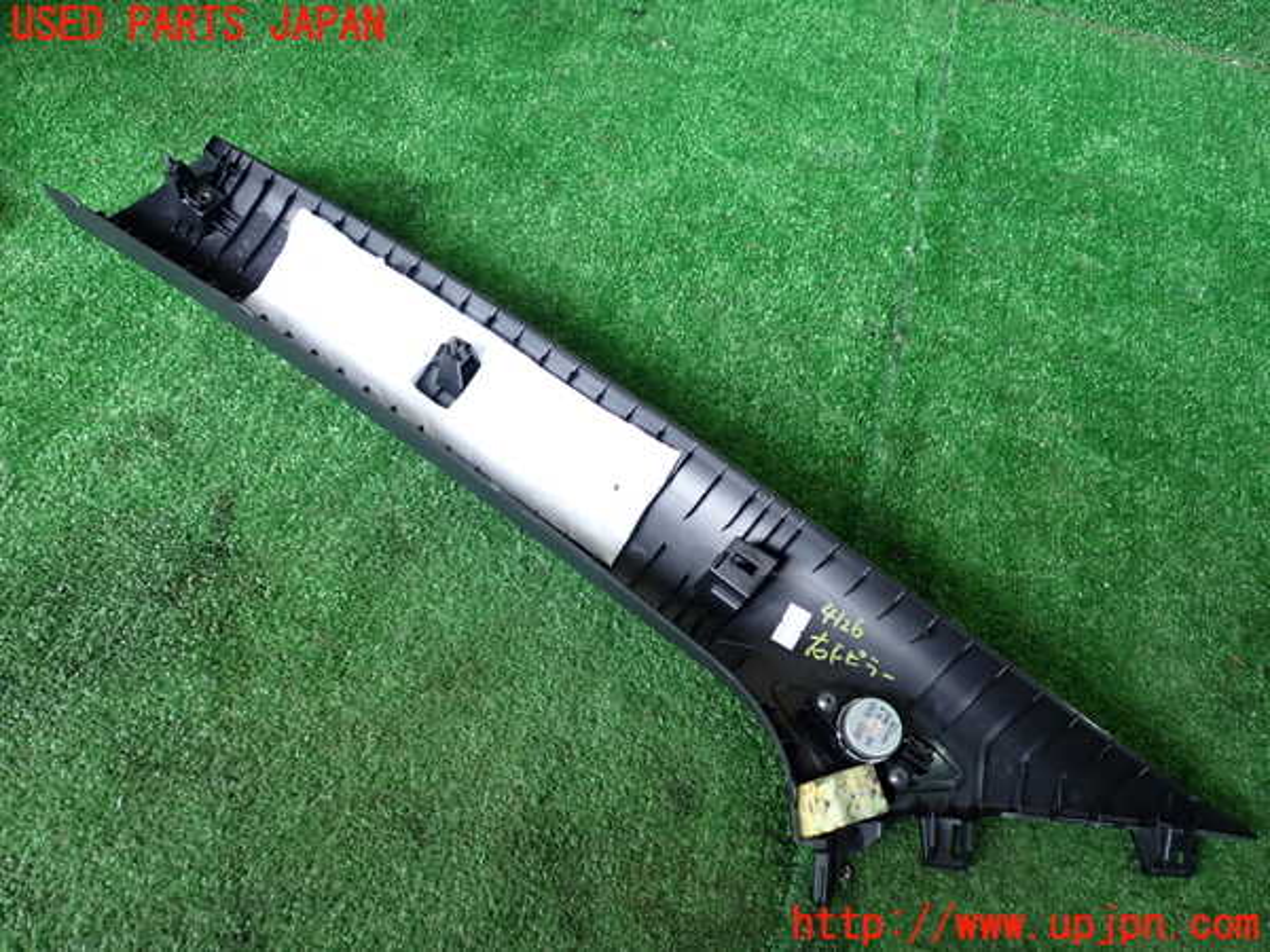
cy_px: 476
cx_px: 635
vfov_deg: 46.8
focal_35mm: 30
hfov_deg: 60.0
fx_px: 1101
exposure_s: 1/30
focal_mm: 5.4
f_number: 2.3
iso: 200
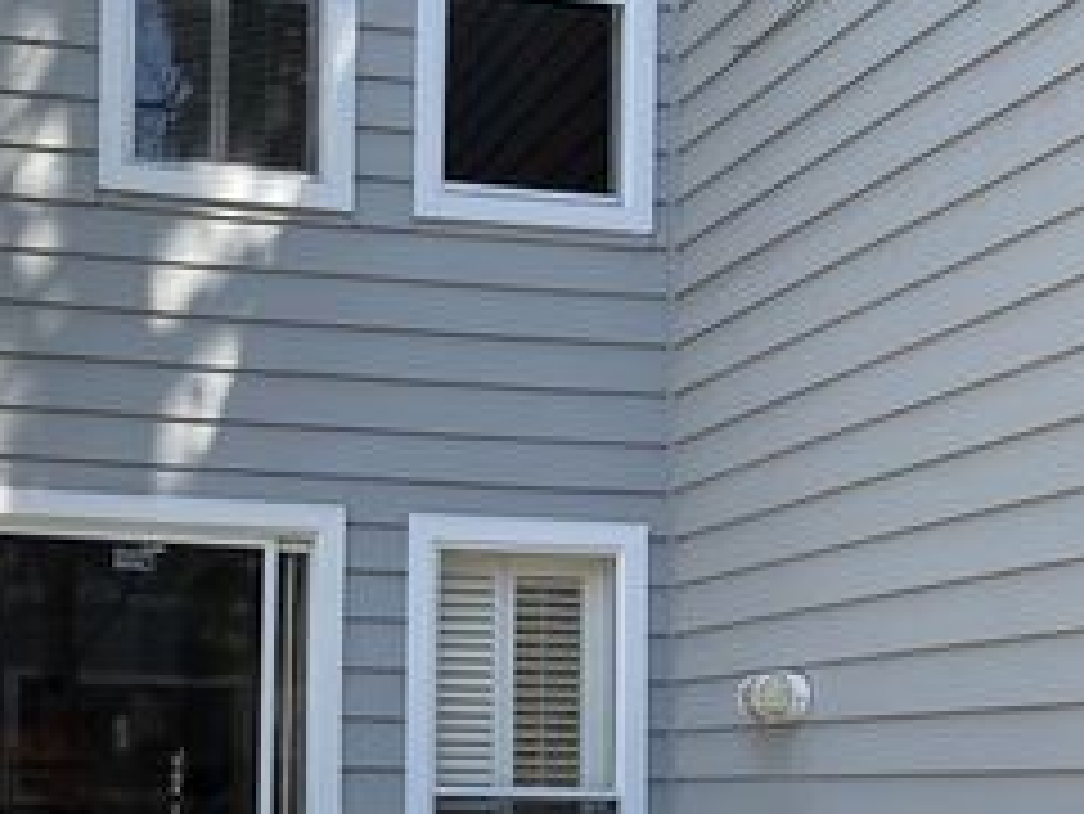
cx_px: 166
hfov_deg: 34.1
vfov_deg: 26.0
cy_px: 762
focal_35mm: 54
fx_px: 1692
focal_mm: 4.2
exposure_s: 1/678
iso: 32
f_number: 1.6
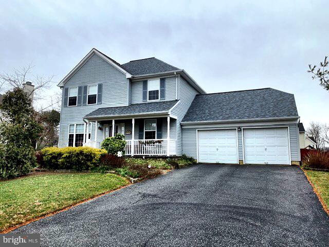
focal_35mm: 26
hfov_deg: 67.3
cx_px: 164
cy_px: 124
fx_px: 247
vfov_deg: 53.1
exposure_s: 1/476
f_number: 1.8
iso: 25
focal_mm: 4.25
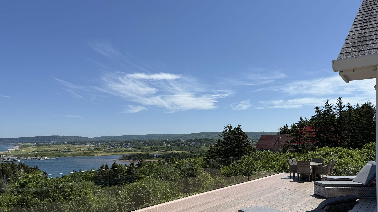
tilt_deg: -0.1
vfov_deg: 42.4
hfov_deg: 69.9
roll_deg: -0.1
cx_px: 187
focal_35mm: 27
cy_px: 139
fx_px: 271
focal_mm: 6.76
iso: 80
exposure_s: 1/8130
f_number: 1.78
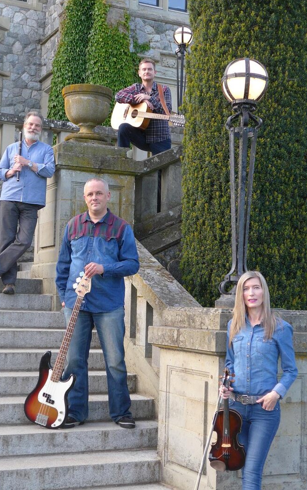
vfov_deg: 34.0
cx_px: 135
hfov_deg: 21.6
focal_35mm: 60
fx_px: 803
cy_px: 243
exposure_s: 1/400
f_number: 3.5
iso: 400
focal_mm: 12
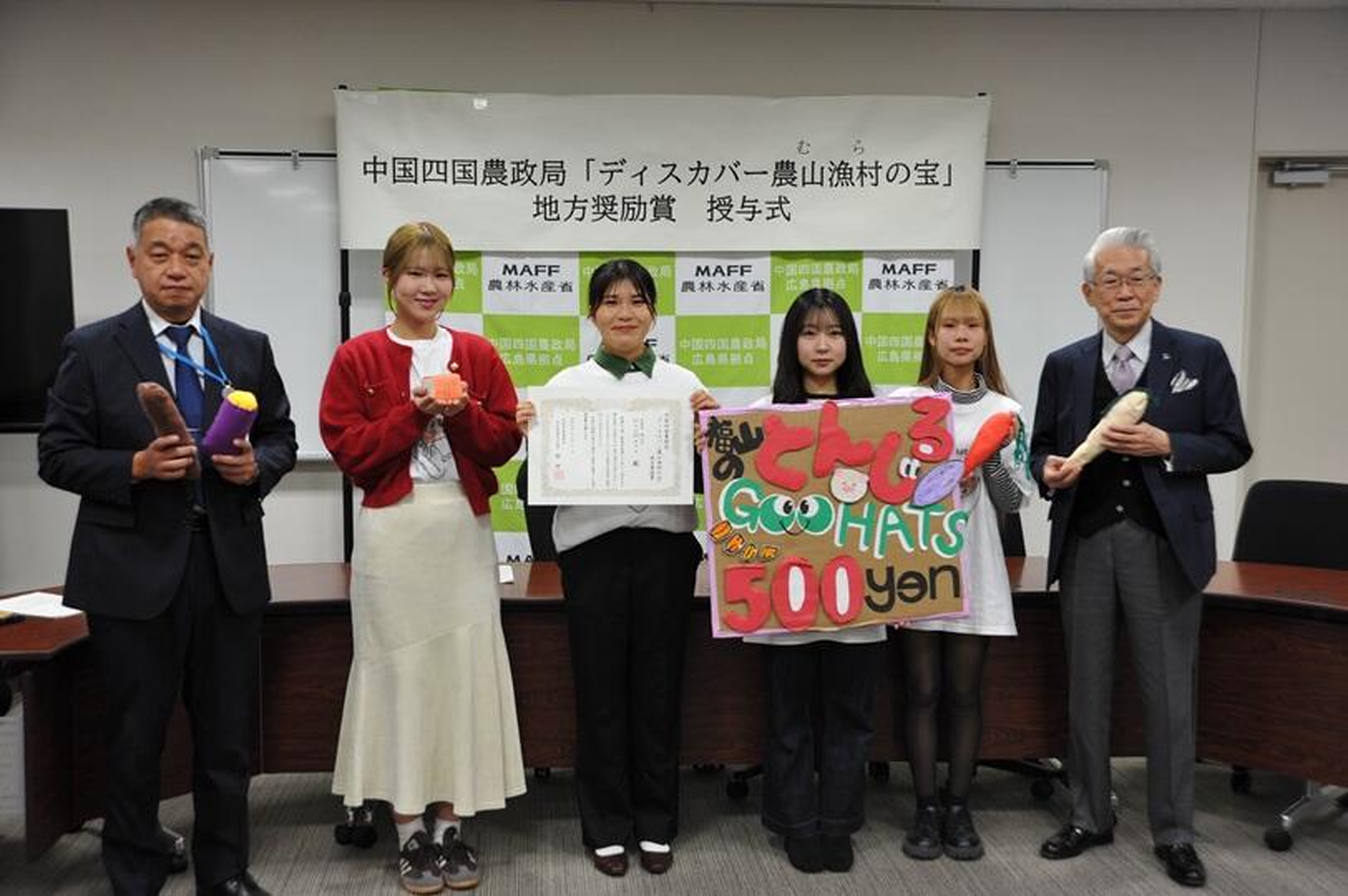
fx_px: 1497
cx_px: 674
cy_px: 448
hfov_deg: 48.5
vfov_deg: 33.3
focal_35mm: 40
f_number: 4.5
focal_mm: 40
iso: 500
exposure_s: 1/80
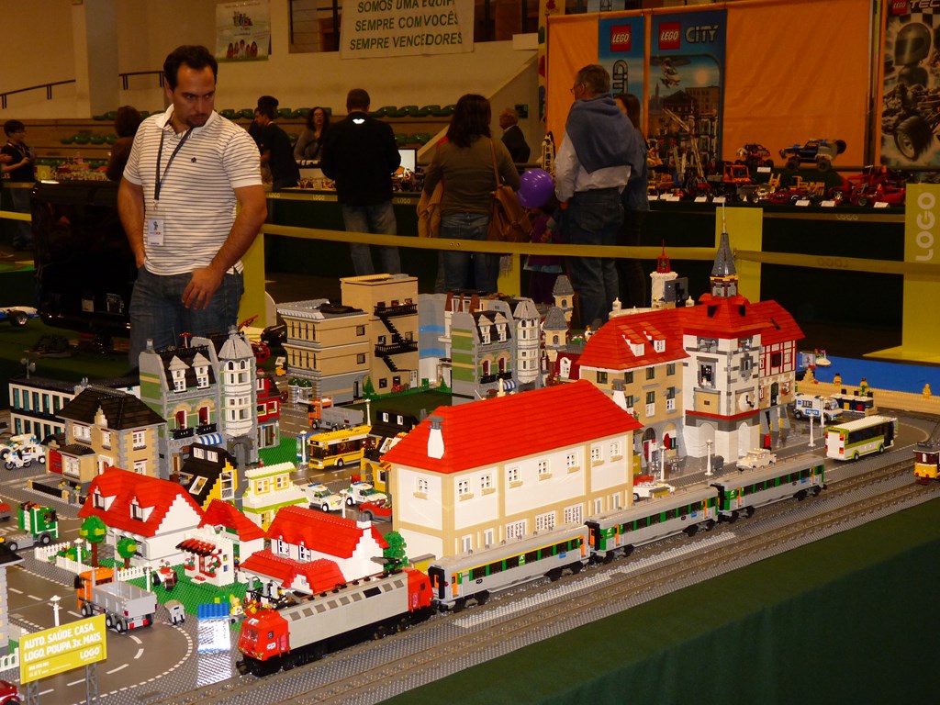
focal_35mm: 57
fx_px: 1548
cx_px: 470
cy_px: 352
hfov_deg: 33.8
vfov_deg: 25.7
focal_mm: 10.1
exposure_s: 1/30
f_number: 3.2
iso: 200
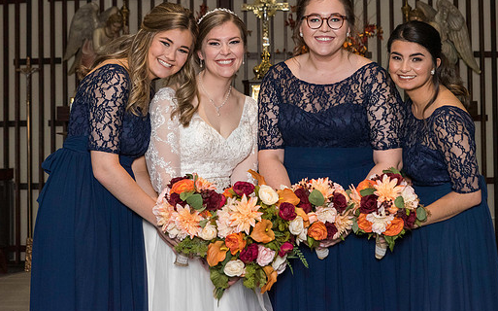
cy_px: 84
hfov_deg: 22.1
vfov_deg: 13.8
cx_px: 255
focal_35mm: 94
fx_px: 1275
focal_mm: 65
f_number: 6.3
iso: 1250
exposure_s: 1/160
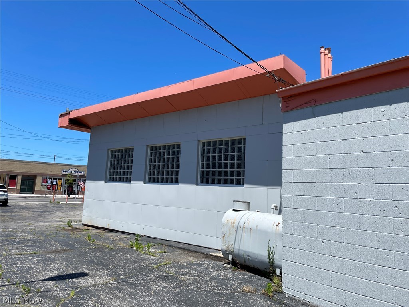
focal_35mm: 26
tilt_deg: +9.7
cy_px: 154
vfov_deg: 53.1
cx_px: 204
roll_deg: -2.2
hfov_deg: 67.3
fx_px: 307
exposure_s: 1/3861
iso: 32
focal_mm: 4.2
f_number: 1.6
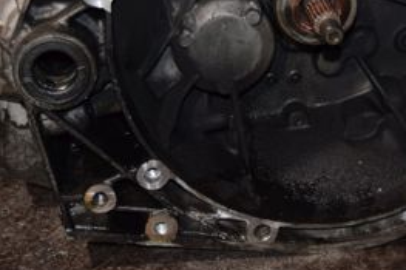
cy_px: -22
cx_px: 221
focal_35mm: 91
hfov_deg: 22.3
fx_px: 1028
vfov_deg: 14.6
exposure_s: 1/60
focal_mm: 25
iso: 800
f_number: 5
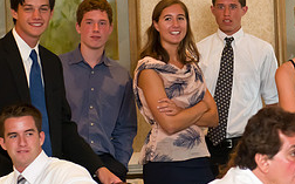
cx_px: 272
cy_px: 70
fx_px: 1976
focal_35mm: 246
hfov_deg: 8.5
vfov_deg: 5.3
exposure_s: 1/125
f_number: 3.2
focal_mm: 70
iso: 1250
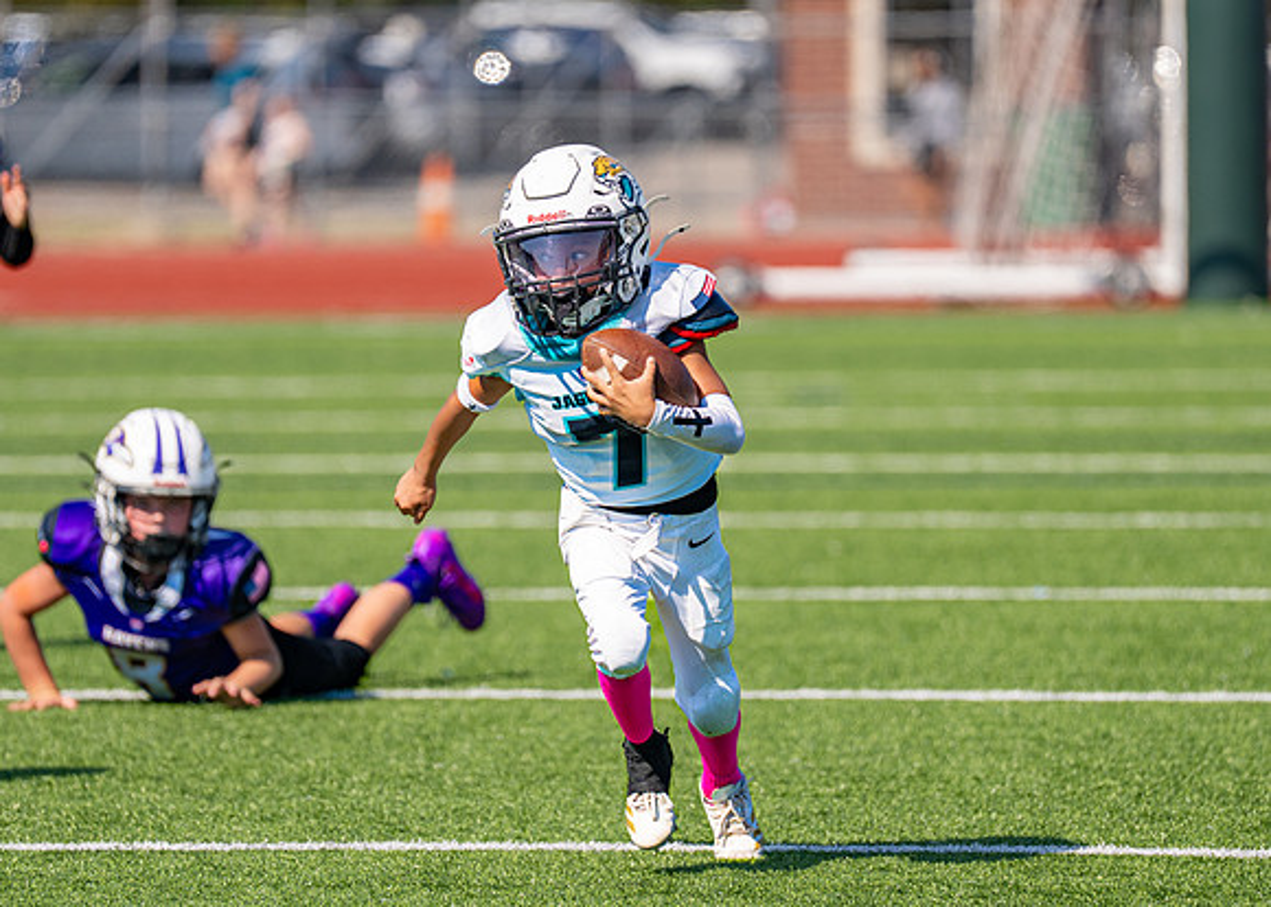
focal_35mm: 339
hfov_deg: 5.9
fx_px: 12229
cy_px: 484
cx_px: 630
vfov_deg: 4.2
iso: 100
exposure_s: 1/2000
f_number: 2.8
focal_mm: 200
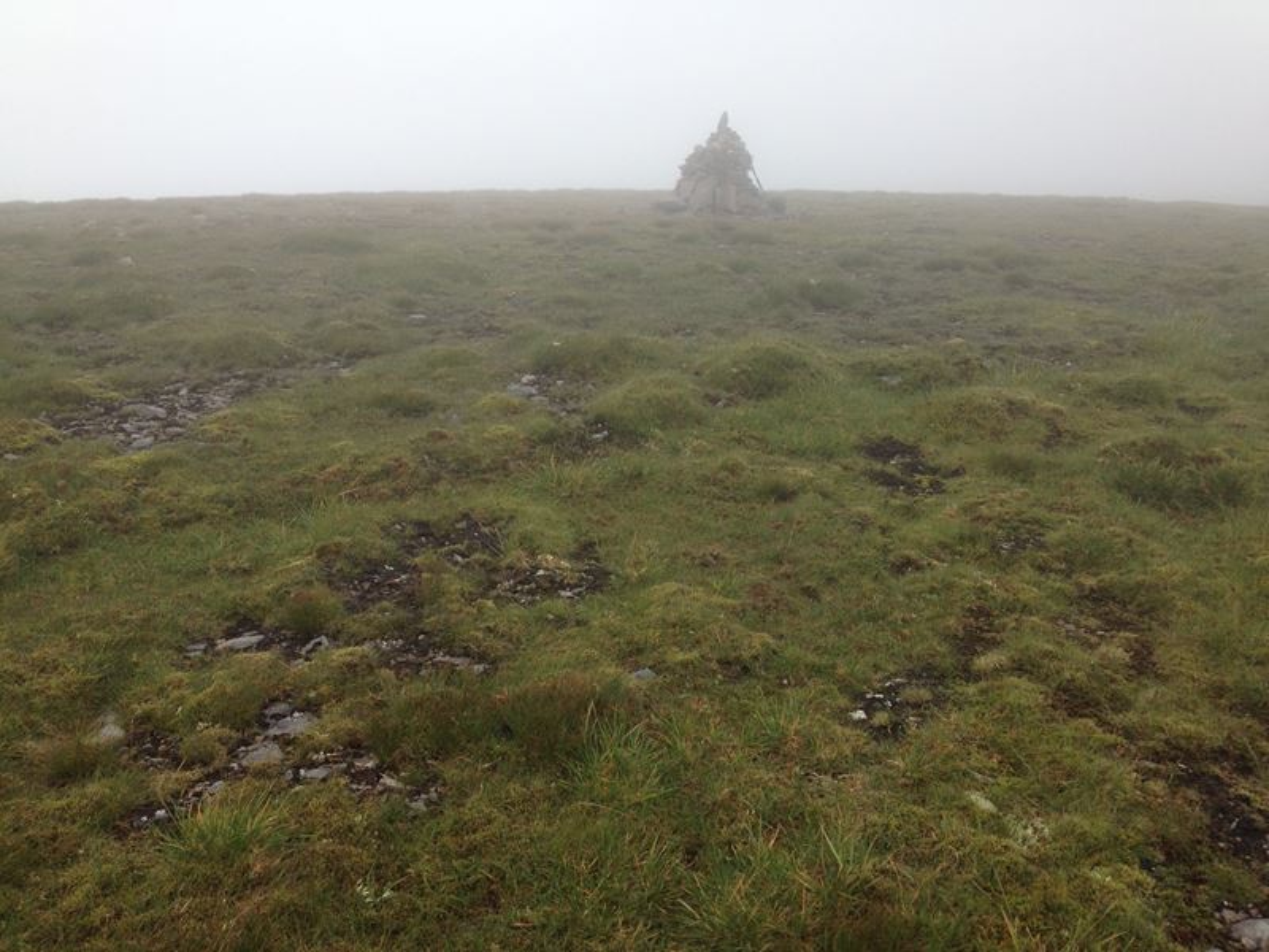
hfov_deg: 52.6
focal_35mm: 35
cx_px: 634
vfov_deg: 40.7
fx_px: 1283
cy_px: 476
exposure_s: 1/345
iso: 50
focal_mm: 4.28
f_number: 2.4
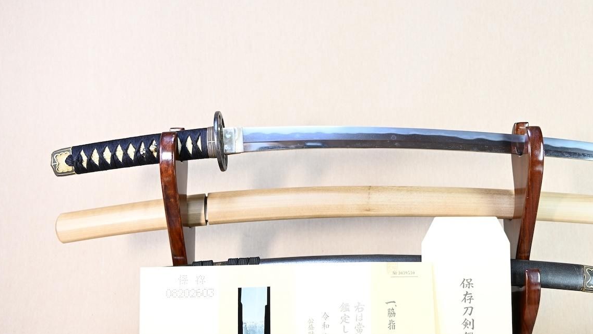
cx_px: 352
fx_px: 639
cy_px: 167
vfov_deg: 29.3
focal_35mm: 41
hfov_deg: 49.5
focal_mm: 21
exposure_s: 1/3
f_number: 3.5
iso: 100
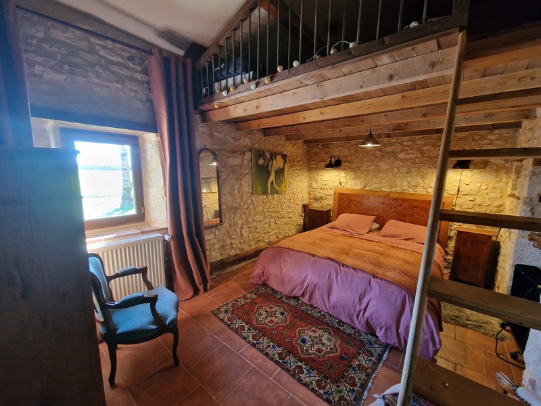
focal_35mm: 13
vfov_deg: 89.9
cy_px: 203
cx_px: 270
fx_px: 203
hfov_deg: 106.2
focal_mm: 2.2
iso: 250
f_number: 2.2
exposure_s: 1/50
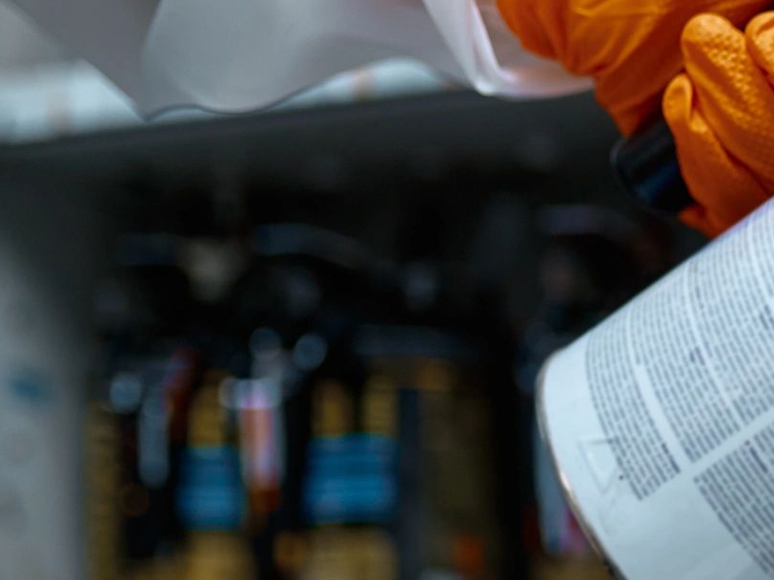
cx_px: 1091
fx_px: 2370
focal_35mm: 106
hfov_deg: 17.1
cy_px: 545
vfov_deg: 13.8
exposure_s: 1/60
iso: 200
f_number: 2
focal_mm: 35
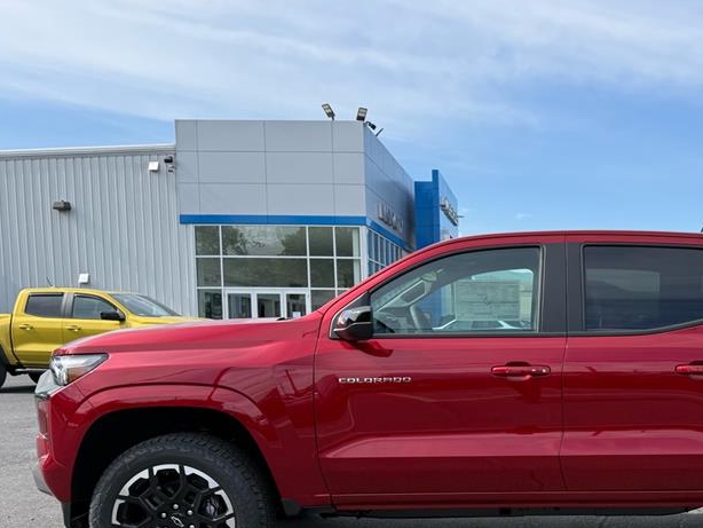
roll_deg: -0.8
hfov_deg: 44.6
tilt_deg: -5.1
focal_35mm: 40
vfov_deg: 35.0
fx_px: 813
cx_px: 560
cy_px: 412
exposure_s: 1/2445
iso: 80
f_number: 1.78
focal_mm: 6.76
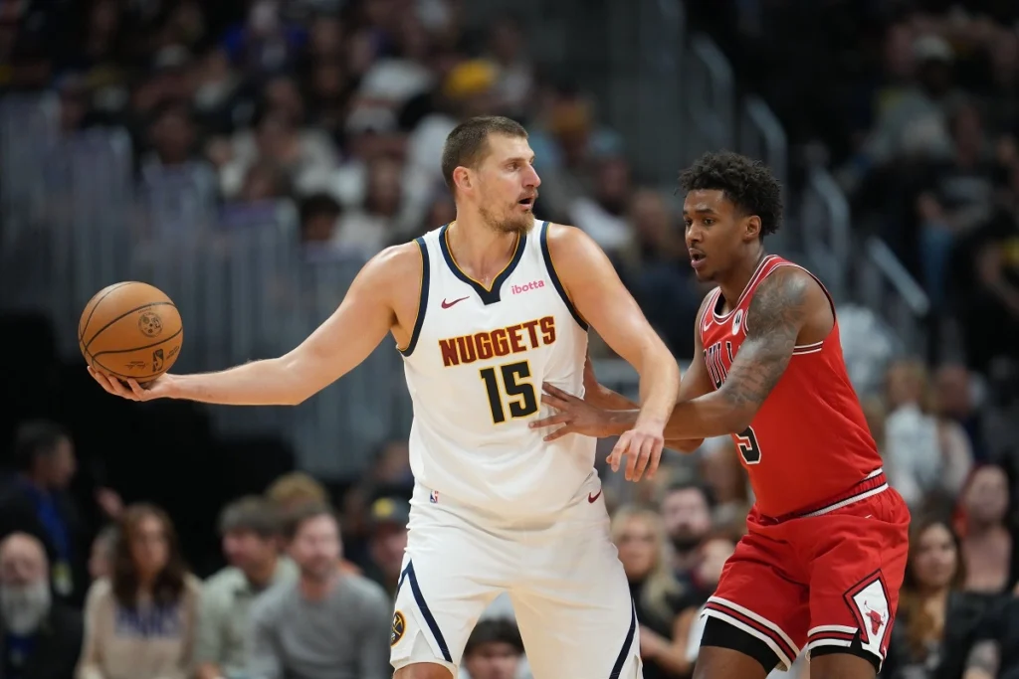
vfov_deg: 3.4
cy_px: 340
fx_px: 11323
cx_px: 510
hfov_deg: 5.2
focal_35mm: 400
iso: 5000
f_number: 2.8
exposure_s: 1/1600
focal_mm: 400
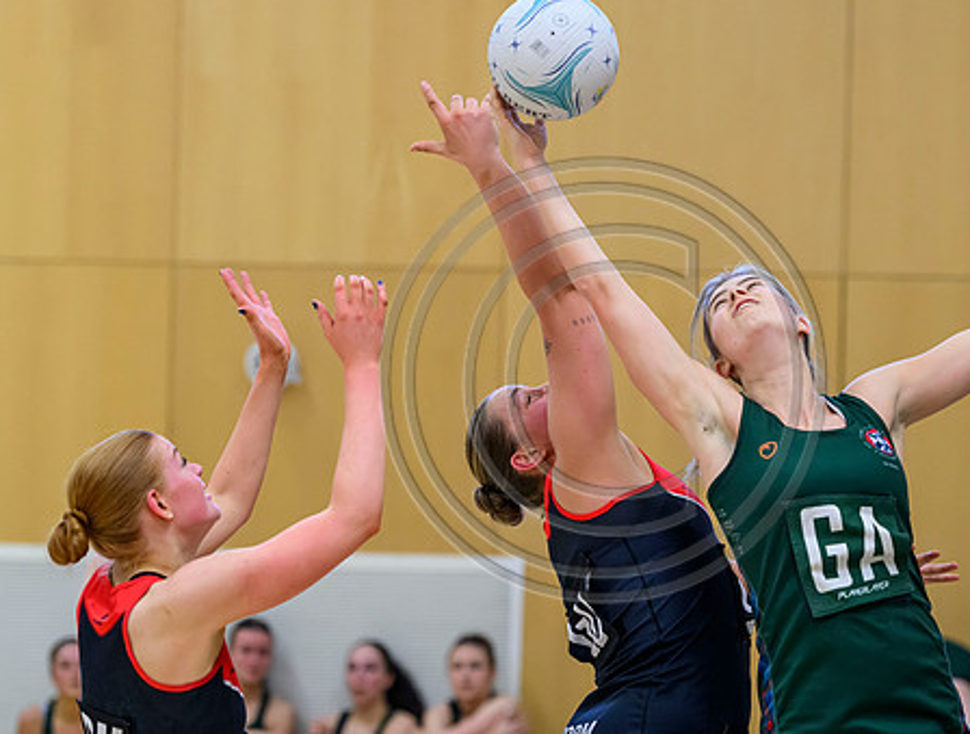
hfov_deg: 10.1
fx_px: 5510
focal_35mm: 196
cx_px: 494
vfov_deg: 7.6
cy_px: 362
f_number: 3.2
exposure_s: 1/1000
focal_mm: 125
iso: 4000
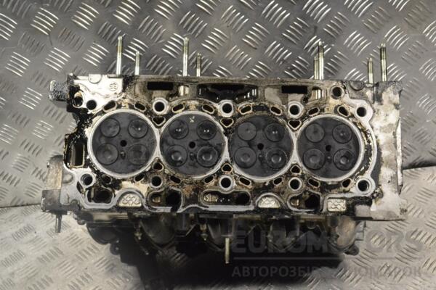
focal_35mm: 45
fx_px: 545
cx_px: 218
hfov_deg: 43.6
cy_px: 145
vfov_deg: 29.9
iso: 3200
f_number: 9
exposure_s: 1/320
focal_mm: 30
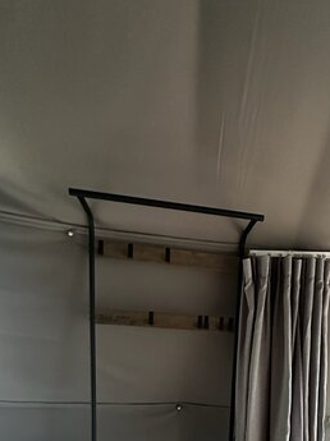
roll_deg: -3.5
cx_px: 226
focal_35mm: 26
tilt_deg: -7.6
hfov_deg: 51.7
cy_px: 408
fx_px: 331
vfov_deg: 56.7
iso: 1250
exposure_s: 1/60
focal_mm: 2.22
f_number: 2.2
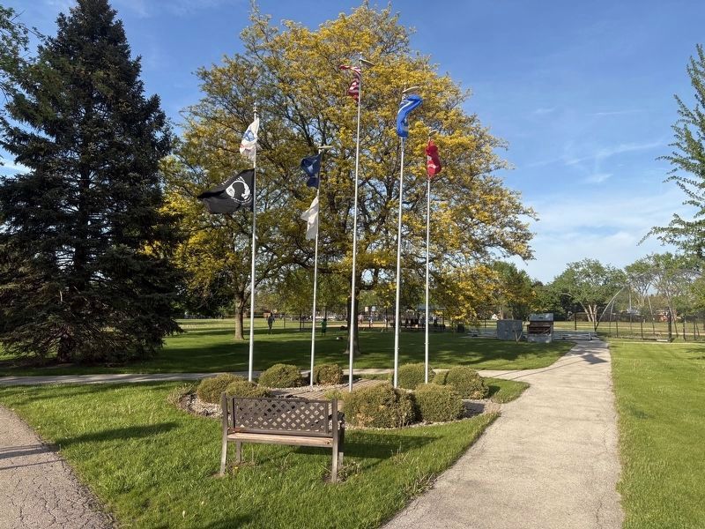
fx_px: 530
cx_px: 352
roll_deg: +0.0
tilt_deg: +5.7
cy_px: 264
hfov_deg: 67.3
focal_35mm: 26
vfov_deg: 53.1
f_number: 1.6
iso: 50
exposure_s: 1/2012
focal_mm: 5.96
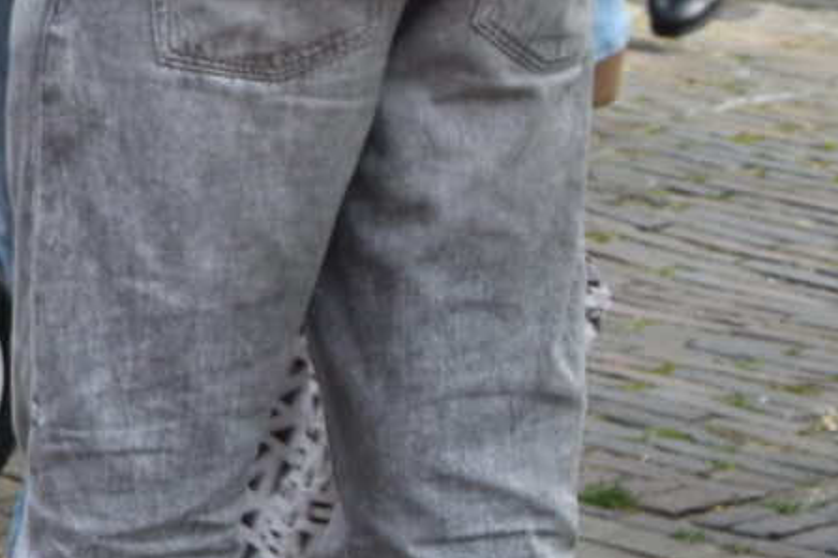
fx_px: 6401
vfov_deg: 5.0
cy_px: 96
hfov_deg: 7.1
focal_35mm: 275
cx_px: -1005
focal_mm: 32
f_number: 7.1
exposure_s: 1/200
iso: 400
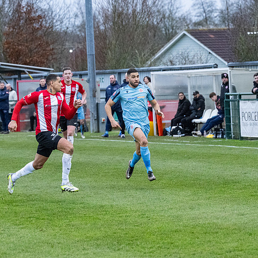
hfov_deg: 8.1
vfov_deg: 8.1
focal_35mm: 216
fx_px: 1821
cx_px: 163
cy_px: 127
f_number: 4
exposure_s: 1/1250
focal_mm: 110
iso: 4000
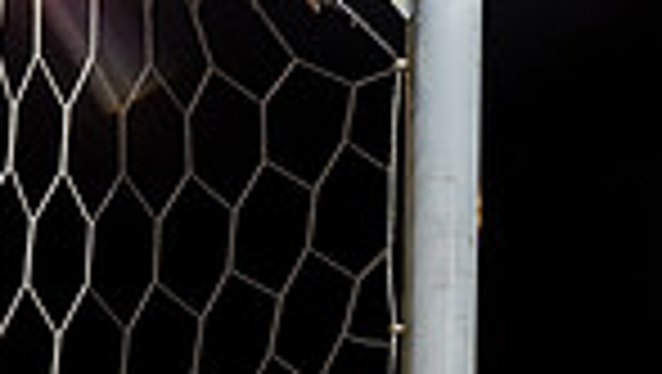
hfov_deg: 17.2
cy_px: 901
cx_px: 639
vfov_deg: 9.0
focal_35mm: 122
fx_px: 2143
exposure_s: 1/250
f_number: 5.6
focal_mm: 38
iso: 800
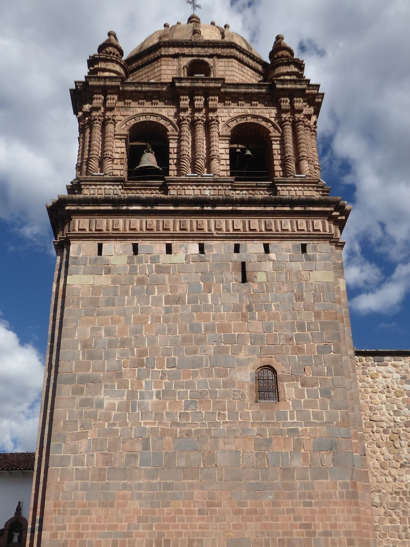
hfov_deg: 35.1
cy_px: 305
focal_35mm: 41
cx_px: 211
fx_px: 647
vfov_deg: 45.7
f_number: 3.7
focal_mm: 6.3
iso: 80
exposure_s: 1/1000
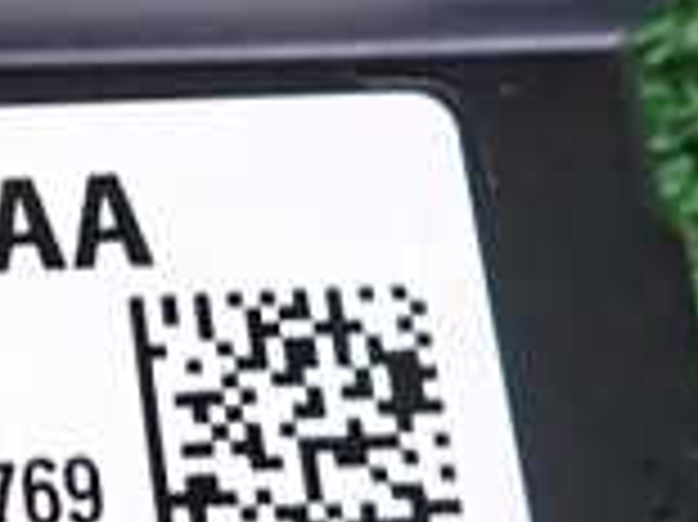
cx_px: -455
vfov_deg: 15.1
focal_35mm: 97
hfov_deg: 17.4
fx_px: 1954
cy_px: 104
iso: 500
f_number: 2
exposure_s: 1/30
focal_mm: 4.5
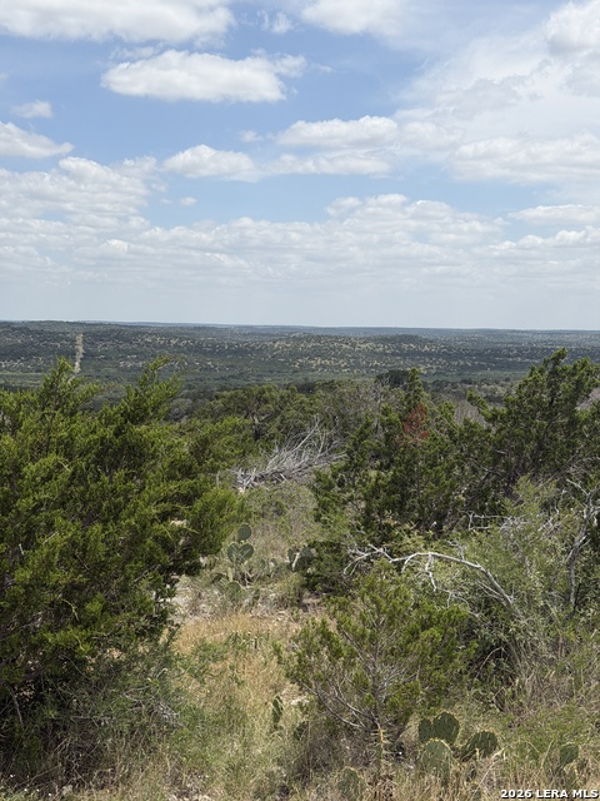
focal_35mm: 48
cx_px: 300
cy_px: 400
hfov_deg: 30.3
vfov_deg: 39.7
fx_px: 1109
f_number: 1.78
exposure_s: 1/7874
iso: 64
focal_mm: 6.76
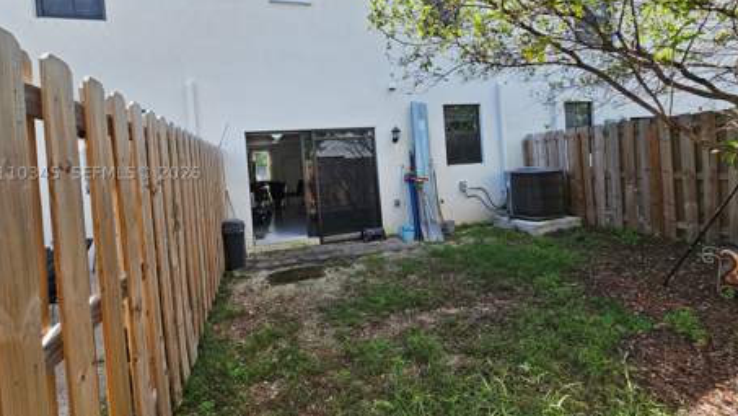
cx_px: 350
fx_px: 294
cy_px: 173
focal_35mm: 15
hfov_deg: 102.9
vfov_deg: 70.0
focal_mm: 2.2
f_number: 2.2
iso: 50
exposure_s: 1/519
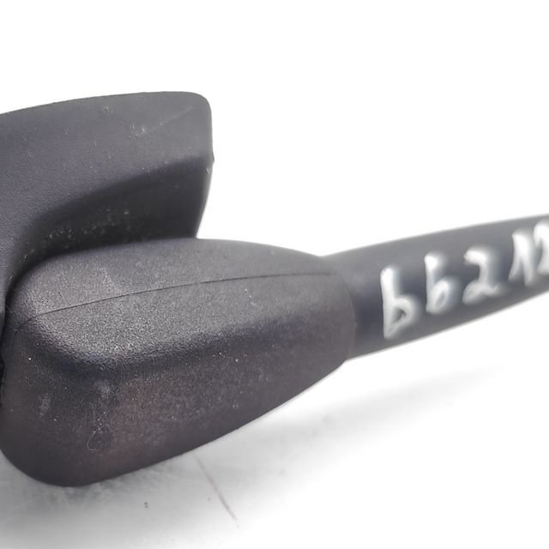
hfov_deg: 31.3
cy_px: 365
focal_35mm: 53
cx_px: 103
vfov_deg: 31.9
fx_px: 951
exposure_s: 1/80
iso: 125
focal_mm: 6.19
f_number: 1.65
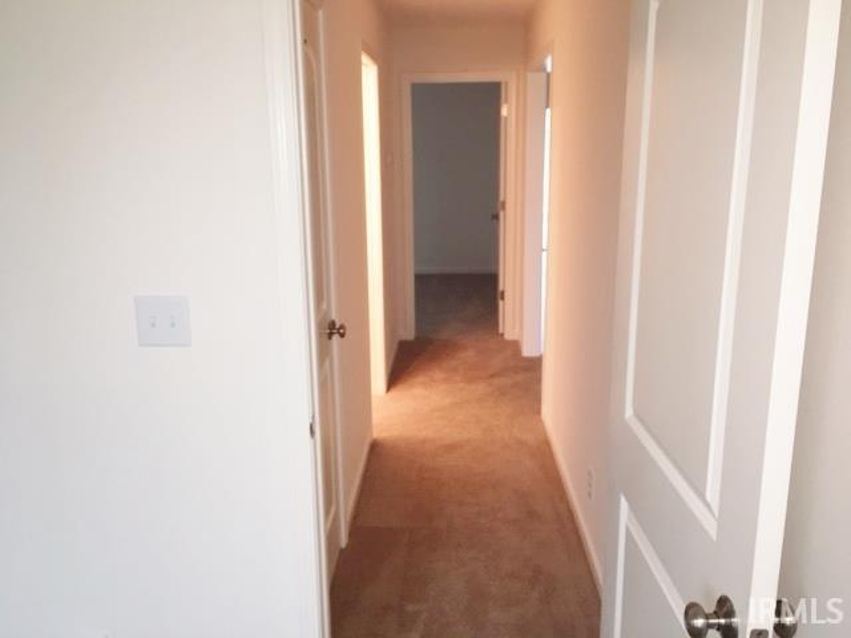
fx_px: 713
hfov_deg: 61.7
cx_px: 426
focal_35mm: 29
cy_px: 319
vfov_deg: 48.2
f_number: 2.2
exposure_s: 1/17
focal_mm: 4.15
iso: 80
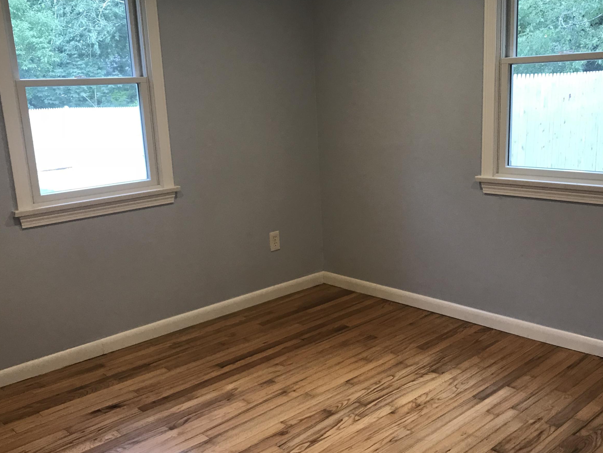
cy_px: 243
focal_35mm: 36
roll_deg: +1.9
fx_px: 627
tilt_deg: -12.4
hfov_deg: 51.3
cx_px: 327
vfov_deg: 39.6
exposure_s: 1/30
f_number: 1.8
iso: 25
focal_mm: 3.99
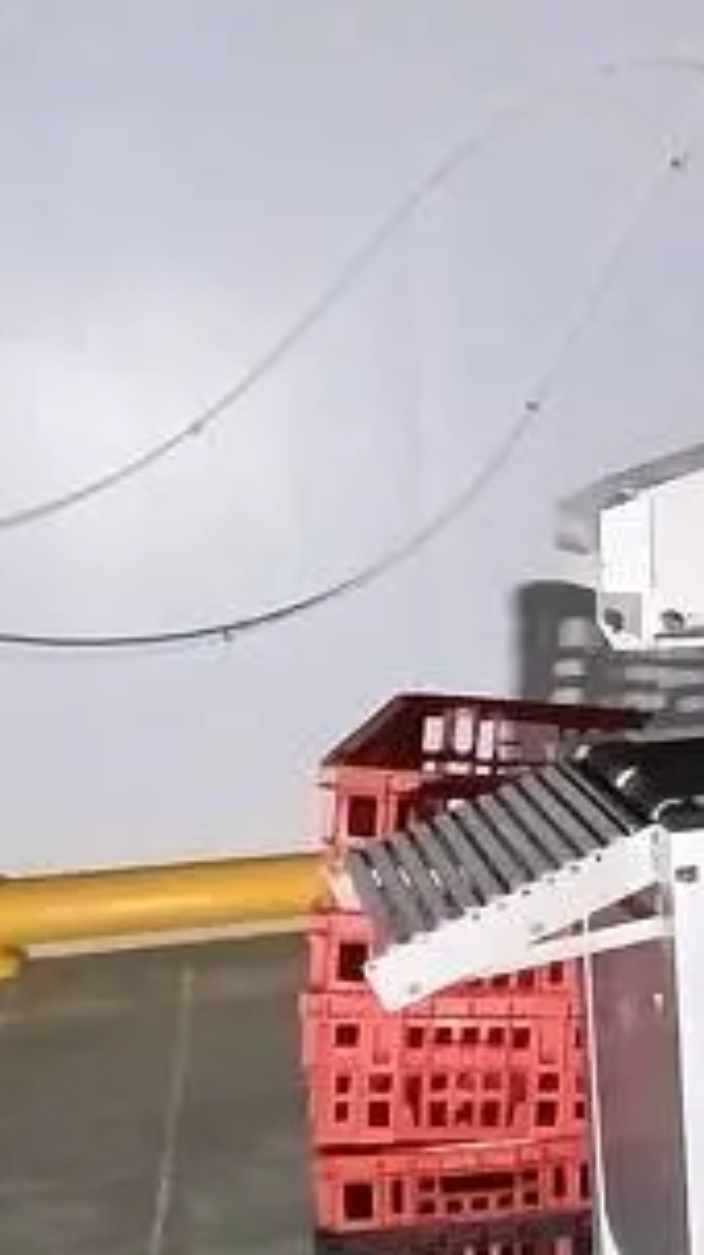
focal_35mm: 54
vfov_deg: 38.5
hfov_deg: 16.7
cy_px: 692
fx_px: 1796
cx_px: 1404
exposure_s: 1/33.3
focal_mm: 1.65
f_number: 2.2
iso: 800
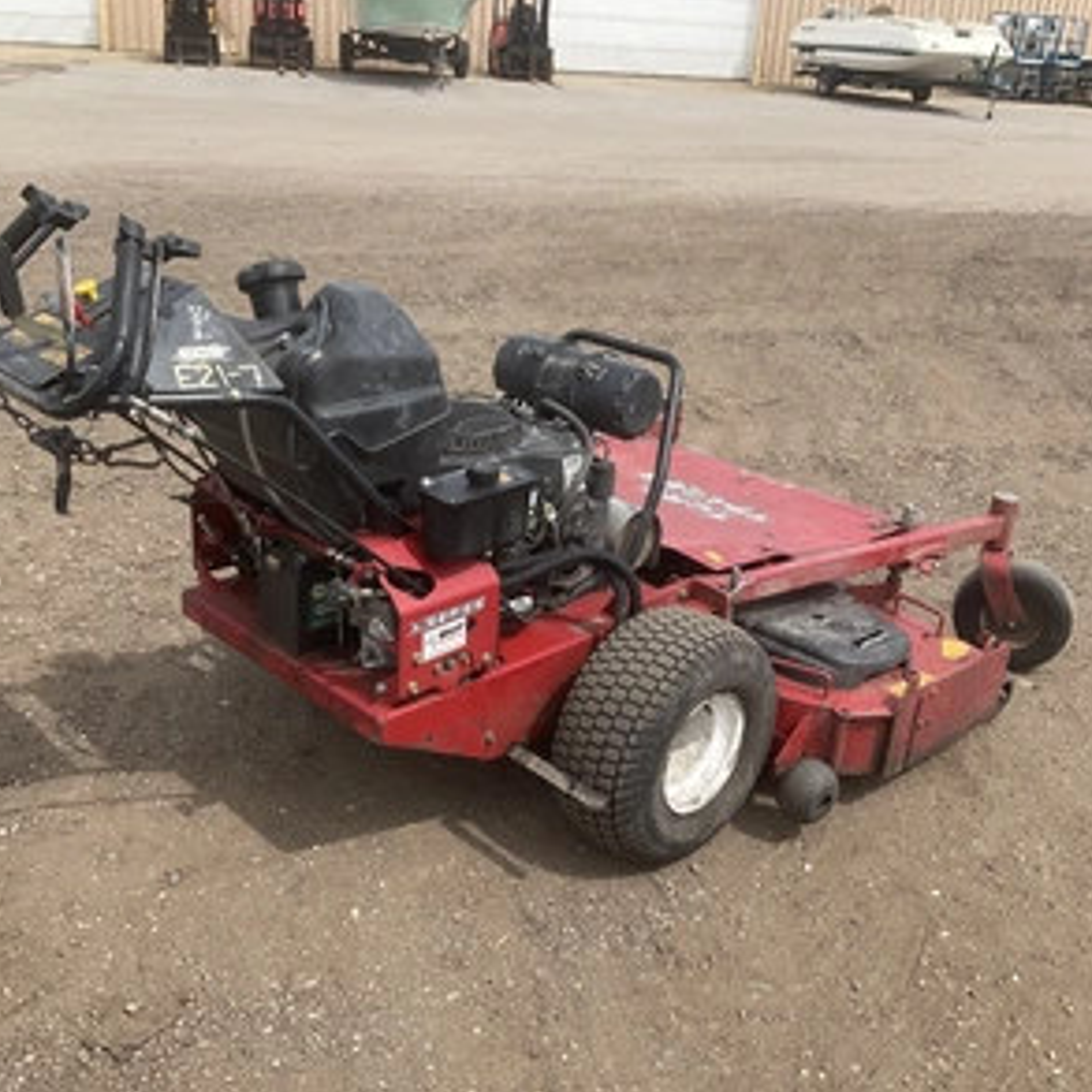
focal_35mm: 35
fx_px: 1249
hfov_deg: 47.2
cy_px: 555
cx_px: 537
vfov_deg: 47.2
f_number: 1.8
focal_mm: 3
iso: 25
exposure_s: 1/1377
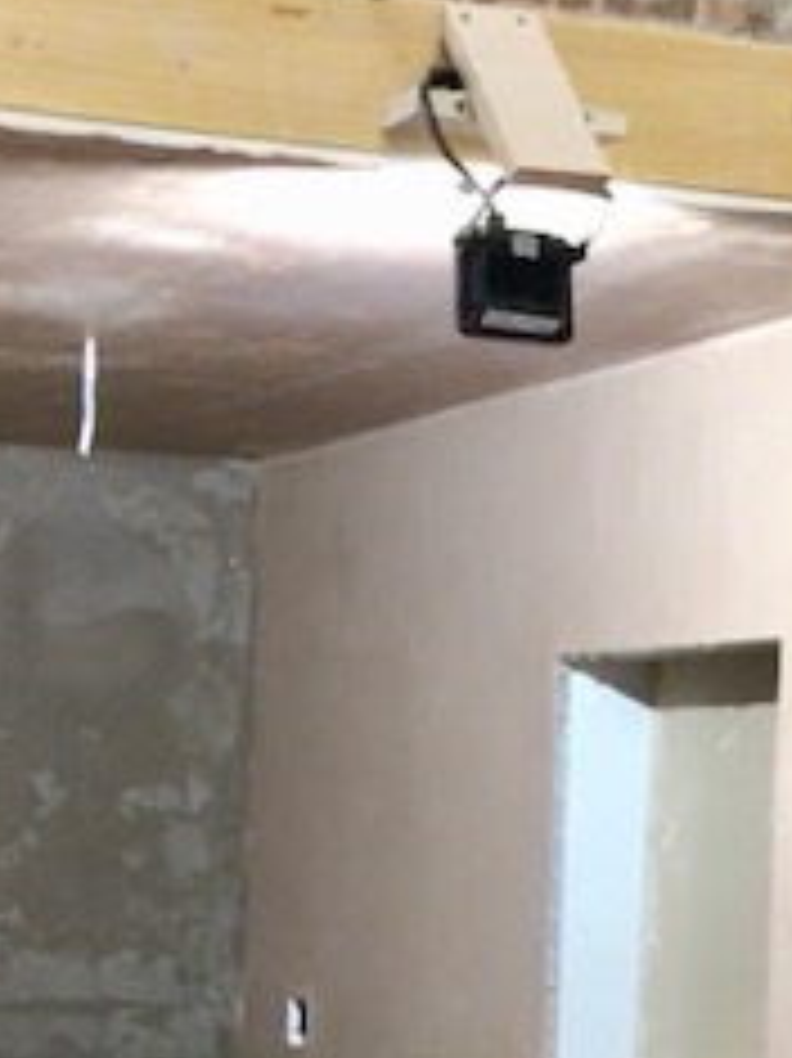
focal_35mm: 79
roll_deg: -0.6
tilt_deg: -7.9
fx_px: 2412
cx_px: 194
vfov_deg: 23.1
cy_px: 1202
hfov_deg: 18.5
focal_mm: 4.15
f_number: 2.2
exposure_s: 1/17
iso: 125
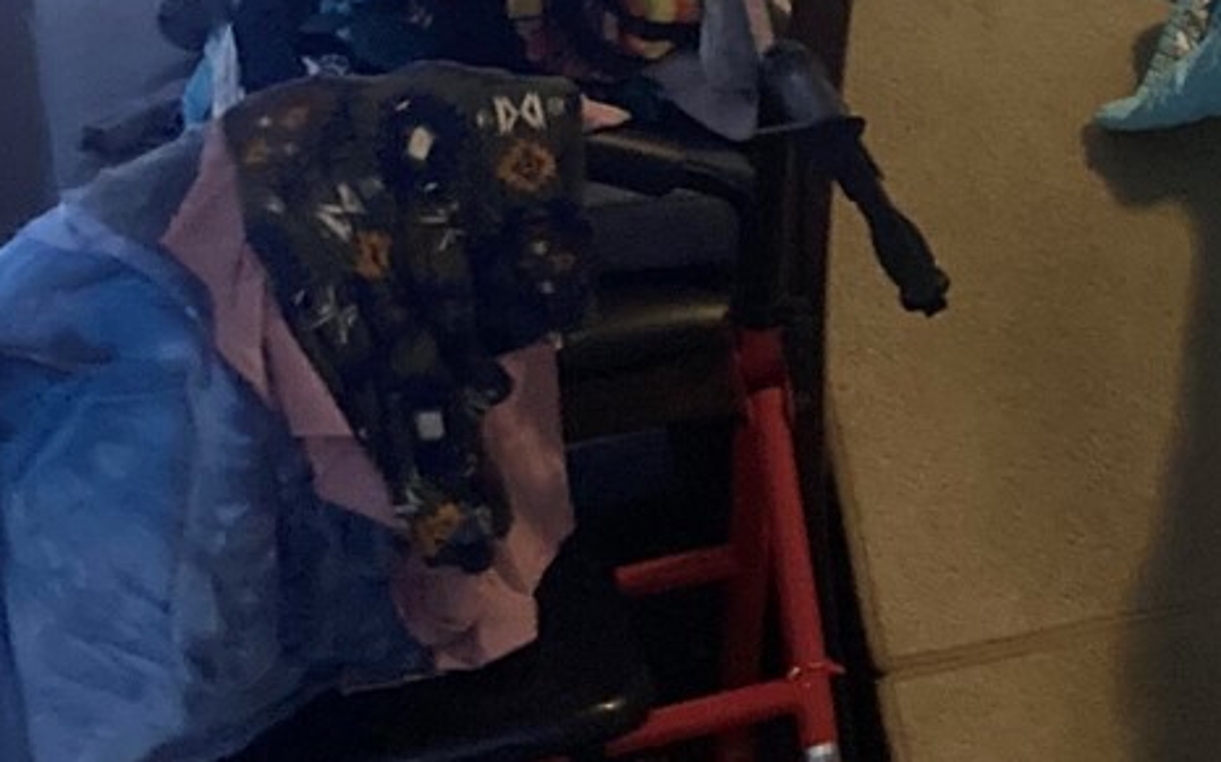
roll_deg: +0.5
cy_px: -594
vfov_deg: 11.9
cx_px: 1860
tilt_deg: -6.9
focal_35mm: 102
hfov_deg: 18.1
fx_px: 3393
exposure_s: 1/30
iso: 640
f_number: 1.8
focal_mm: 3.99
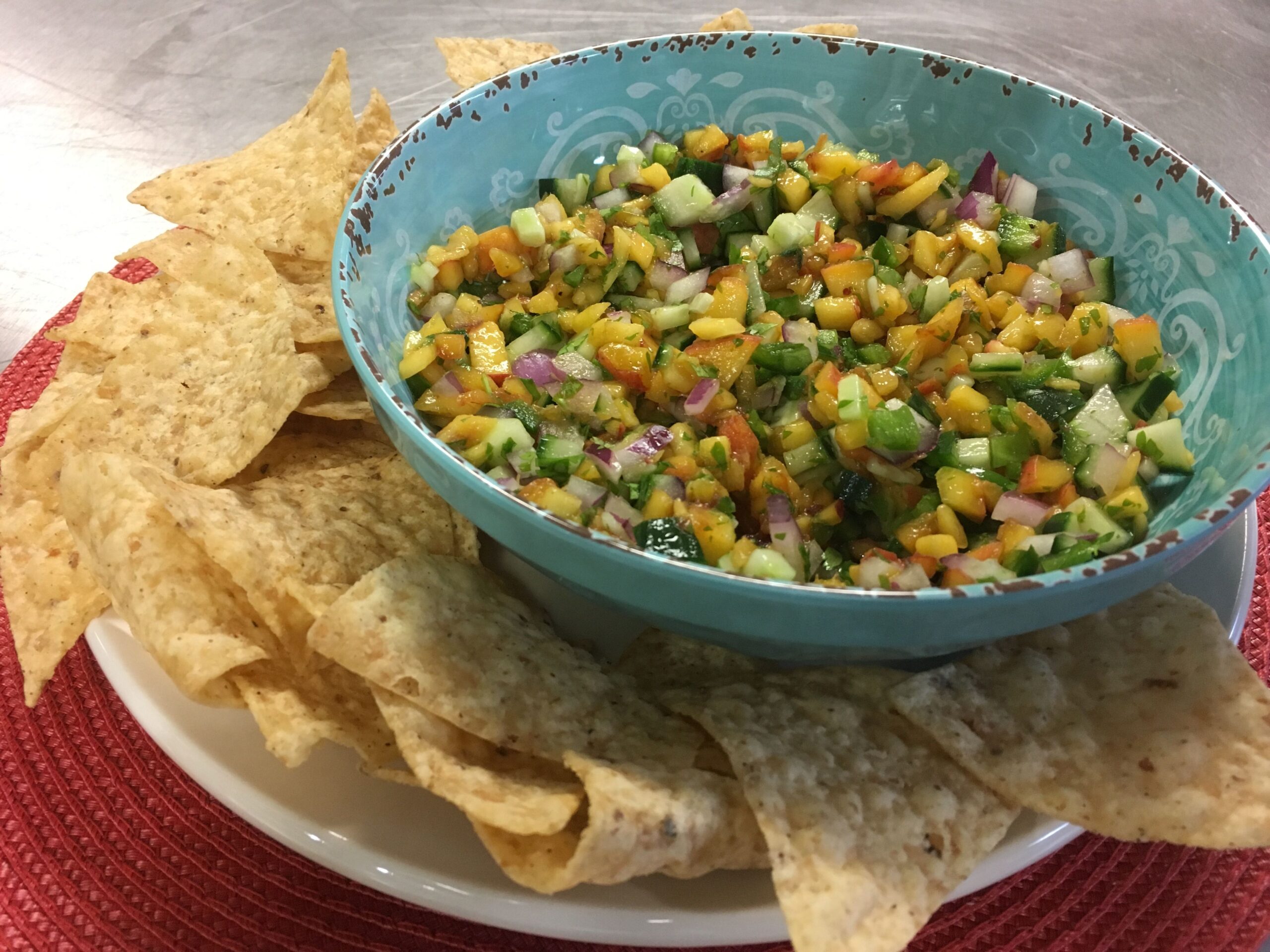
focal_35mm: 29
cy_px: 476
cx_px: 635
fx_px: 1064
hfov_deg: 61.7
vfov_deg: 48.2
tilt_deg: -45.0
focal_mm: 4.15
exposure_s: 1/30
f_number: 2.2
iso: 125
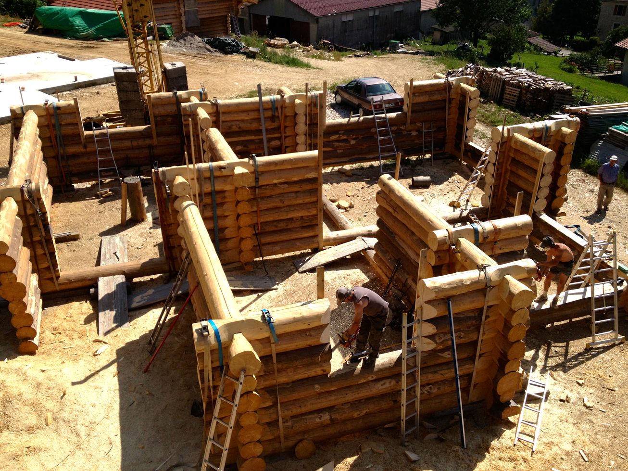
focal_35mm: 35
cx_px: 314
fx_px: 635
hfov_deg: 52.6
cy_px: 236
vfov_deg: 40.7
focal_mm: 4.28
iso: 50
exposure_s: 1/2123
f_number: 2.4
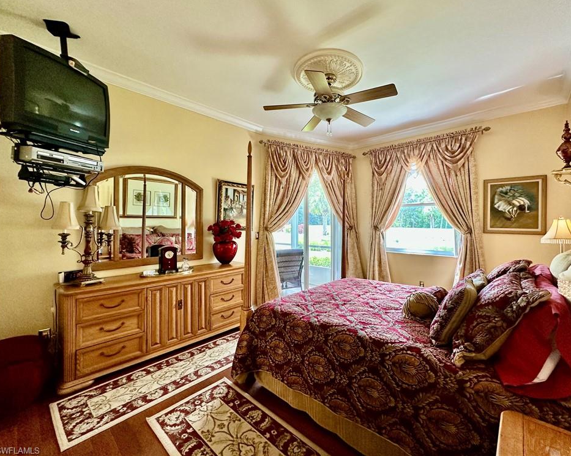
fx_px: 253
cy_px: 222
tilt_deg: +0.7
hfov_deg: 96.6
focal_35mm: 15
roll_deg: +0.1
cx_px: 308
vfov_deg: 84.0
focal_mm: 2.22
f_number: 2.2
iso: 200
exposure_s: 1/120
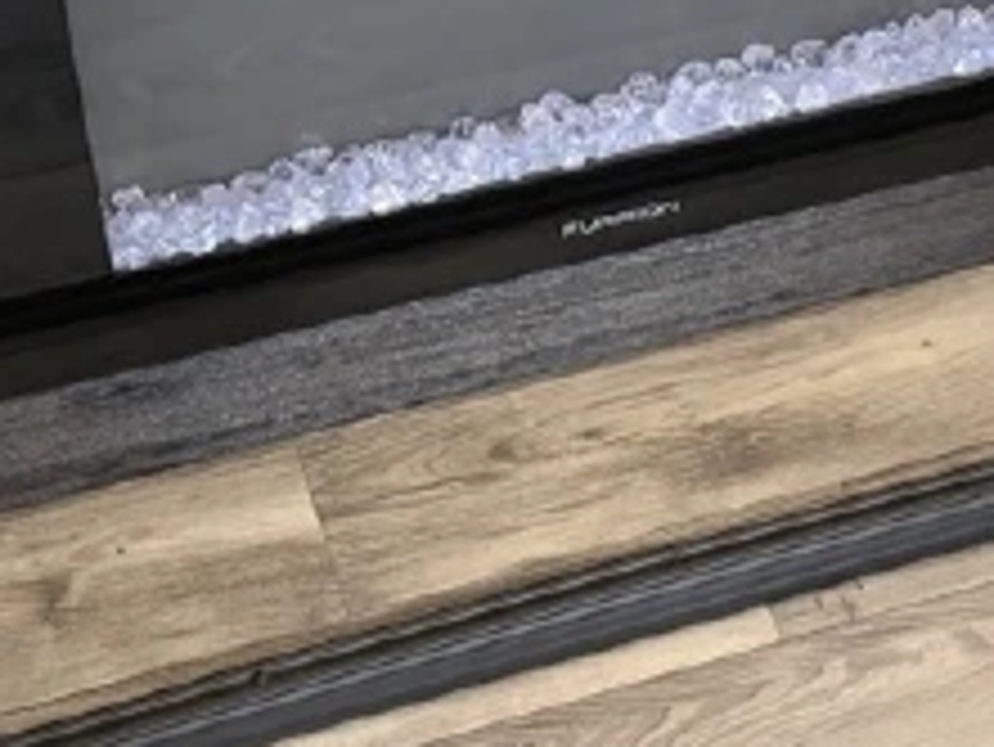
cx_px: 639
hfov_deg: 22.4
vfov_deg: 16.7
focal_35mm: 87
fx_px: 2500
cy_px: 68
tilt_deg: -43.5
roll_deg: -2.3
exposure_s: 1/60
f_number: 1.78
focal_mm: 6.76
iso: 500
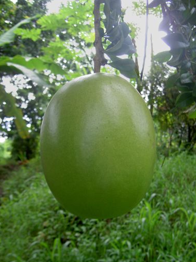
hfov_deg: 35.1
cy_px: 137
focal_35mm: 41
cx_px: 100
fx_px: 310
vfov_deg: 45.8
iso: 100
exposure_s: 1/100
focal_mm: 8
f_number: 2.8
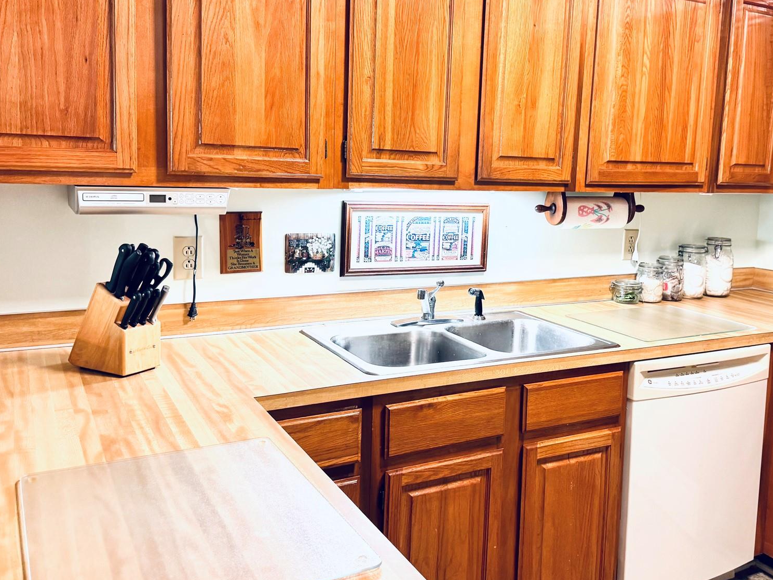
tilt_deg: -7.9
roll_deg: -3.1
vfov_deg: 42.9
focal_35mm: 33
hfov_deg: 55.0
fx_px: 737
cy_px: 260
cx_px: 453
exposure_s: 1/60
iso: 200
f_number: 1.78
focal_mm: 6.76
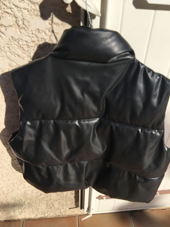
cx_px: 85
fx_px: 190
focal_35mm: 29
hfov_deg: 48.2
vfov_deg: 61.7
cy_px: 114
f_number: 2.2
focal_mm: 4.15
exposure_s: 1/2024
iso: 25
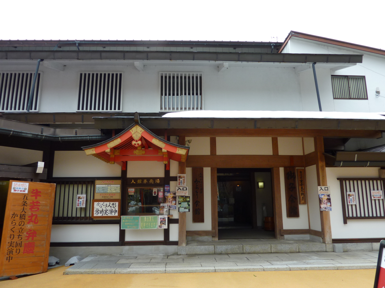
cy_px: 144
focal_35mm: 25
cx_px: 192
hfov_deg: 69.4
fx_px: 278
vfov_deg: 54.9
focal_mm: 4.1
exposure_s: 1/100
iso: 80
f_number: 3.5
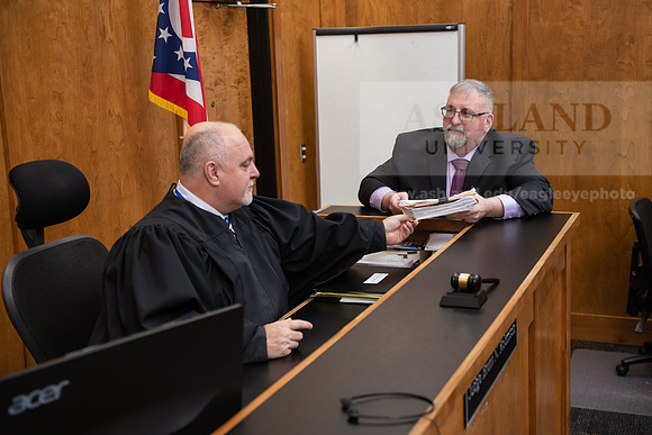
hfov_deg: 39.6
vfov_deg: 27.0
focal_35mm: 50
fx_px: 906
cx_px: 326
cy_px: 218
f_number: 3.5
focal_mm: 50
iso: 1250
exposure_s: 1/200
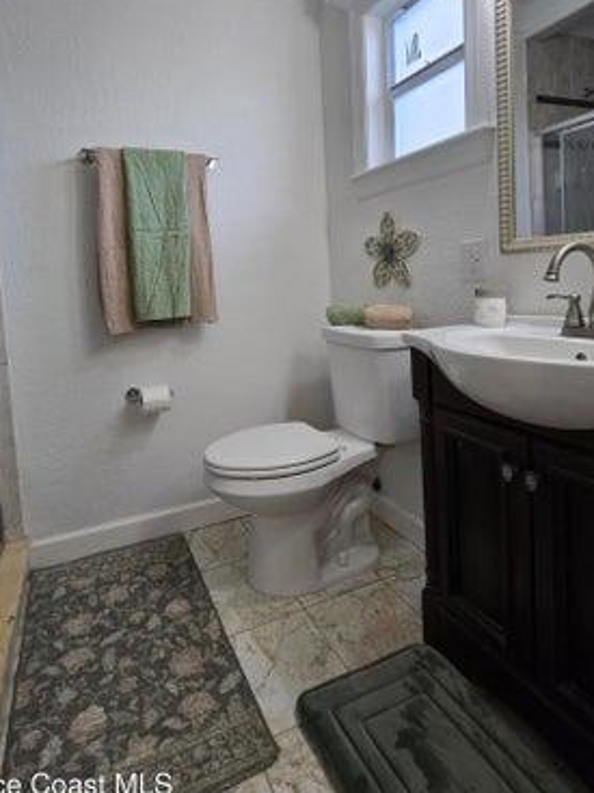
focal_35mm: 17
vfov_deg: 89.8
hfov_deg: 73.7
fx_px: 389
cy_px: 313
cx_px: 231
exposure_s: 1/60
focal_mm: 2.2
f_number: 2.2
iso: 64
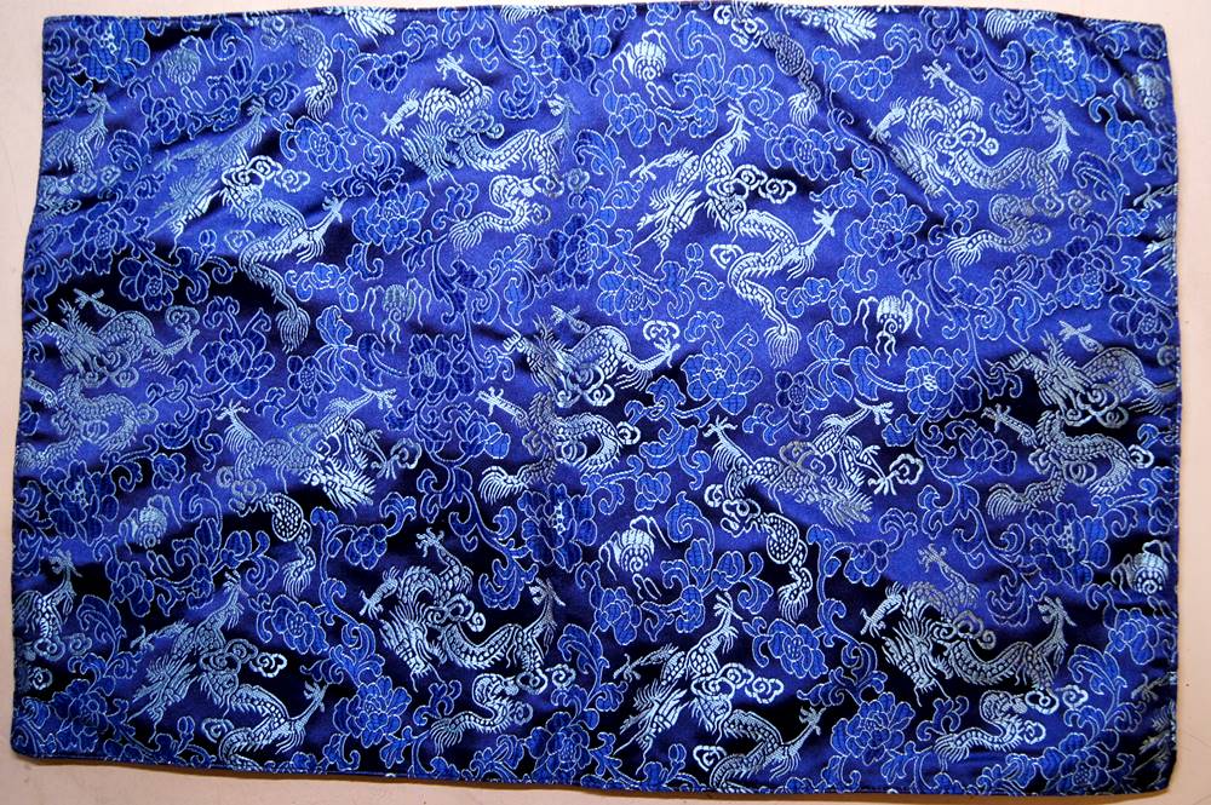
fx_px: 1008
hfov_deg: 62.0
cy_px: 402
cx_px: 606
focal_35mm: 30
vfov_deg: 43.5
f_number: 3.5
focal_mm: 20
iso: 800
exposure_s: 1/80
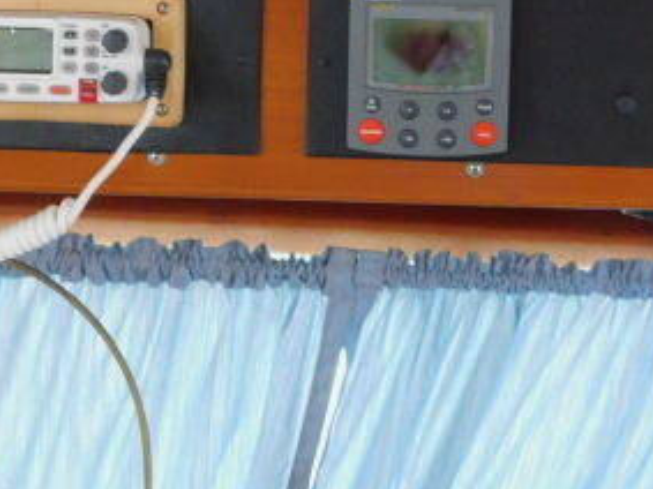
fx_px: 1226
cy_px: 39
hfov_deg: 29.5
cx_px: 459
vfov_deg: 22.0
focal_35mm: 65
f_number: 3
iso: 400
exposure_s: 1/10
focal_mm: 4
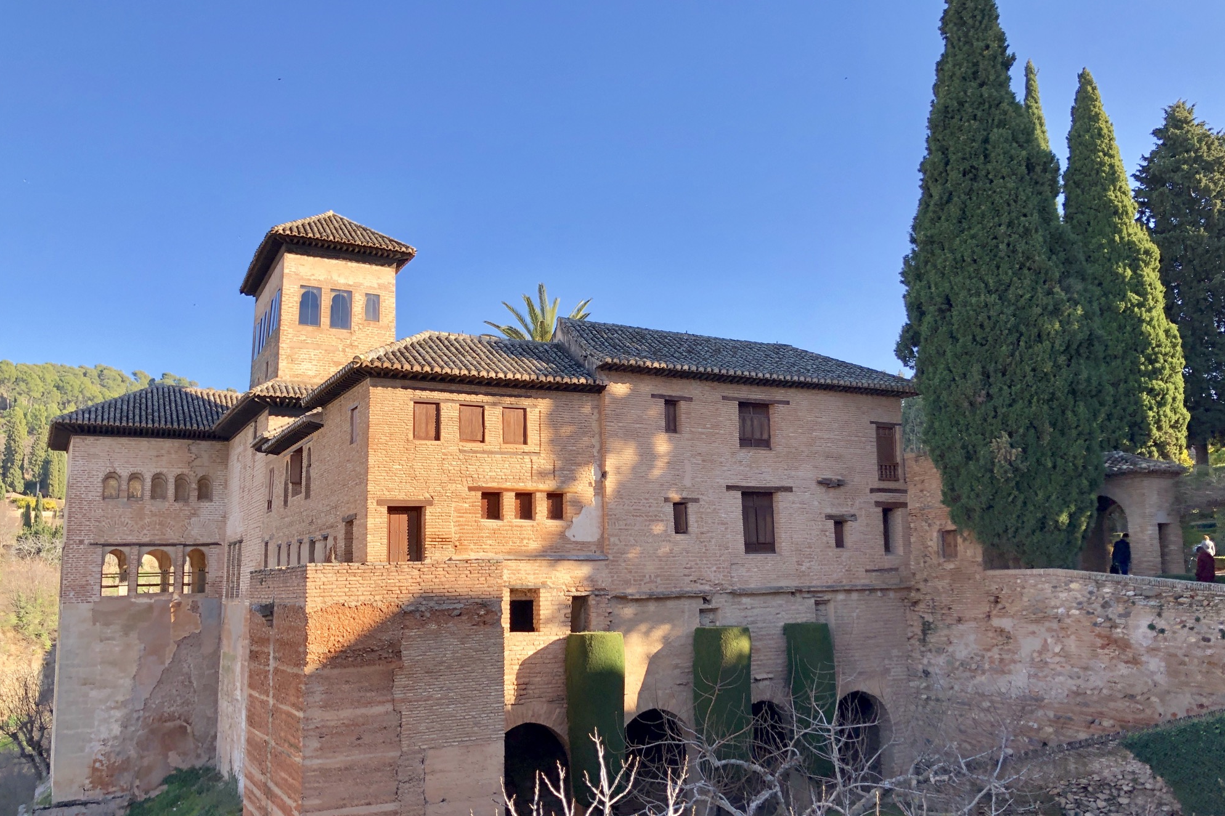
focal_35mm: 30
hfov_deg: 61.9
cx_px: 624
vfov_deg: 43.5
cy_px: 458
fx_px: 1021
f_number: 1.8
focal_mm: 4
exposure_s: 1/649
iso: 20
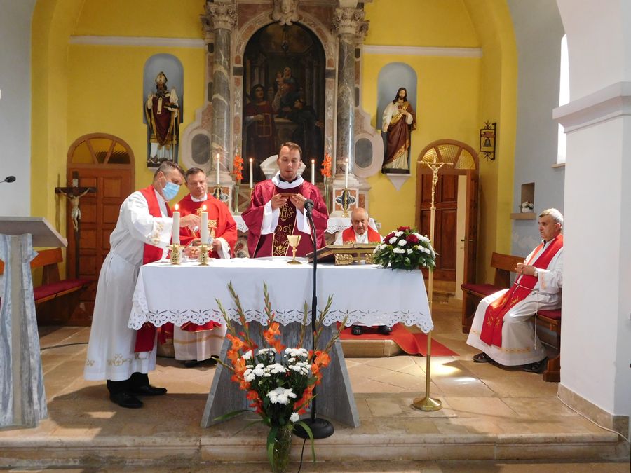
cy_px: 236
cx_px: 316
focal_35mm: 30
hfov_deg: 60.0
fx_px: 547
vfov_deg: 46.8
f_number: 3.2
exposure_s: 1/20
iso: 400
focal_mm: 5.3
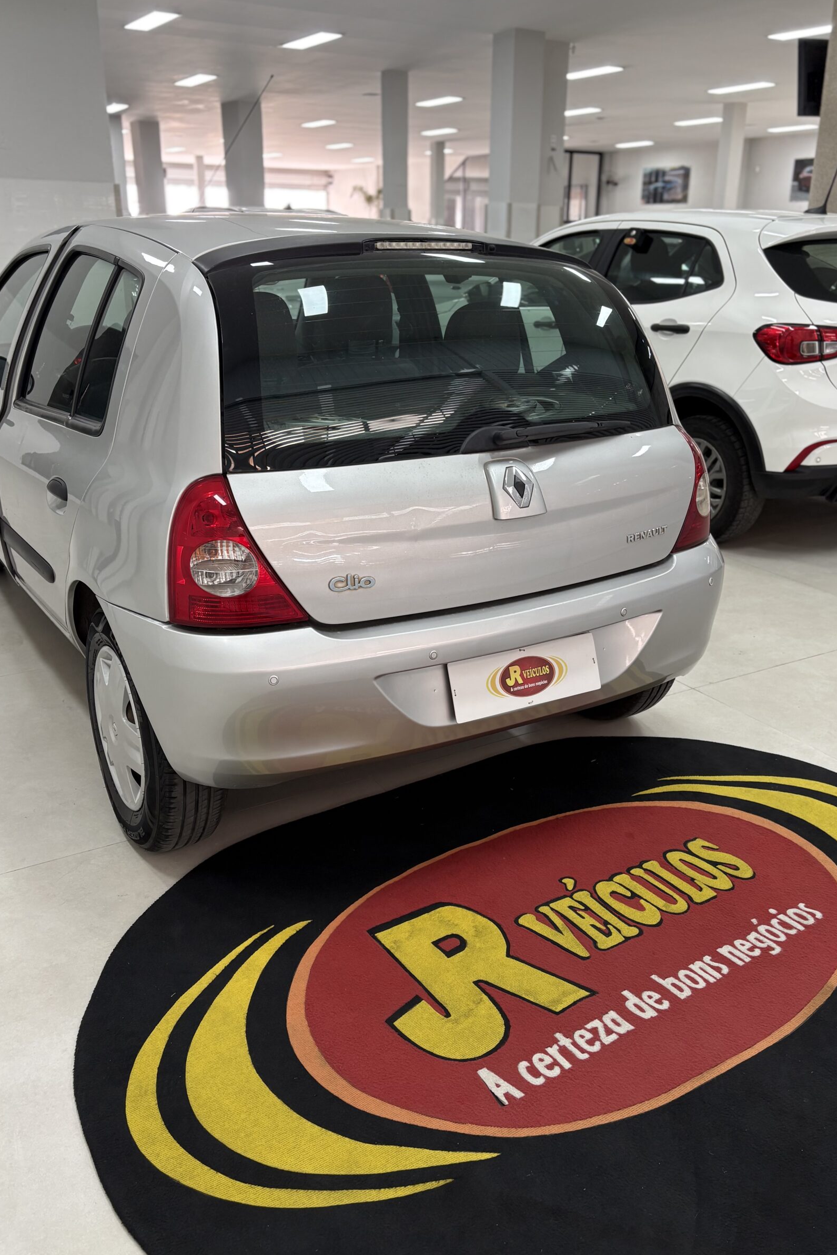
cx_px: 442
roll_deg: -1.1
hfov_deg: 44.9
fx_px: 1011
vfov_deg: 63.7
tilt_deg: -20.6
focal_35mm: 29
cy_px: 625
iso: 80
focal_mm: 5.96
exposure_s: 1/60
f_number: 1.6
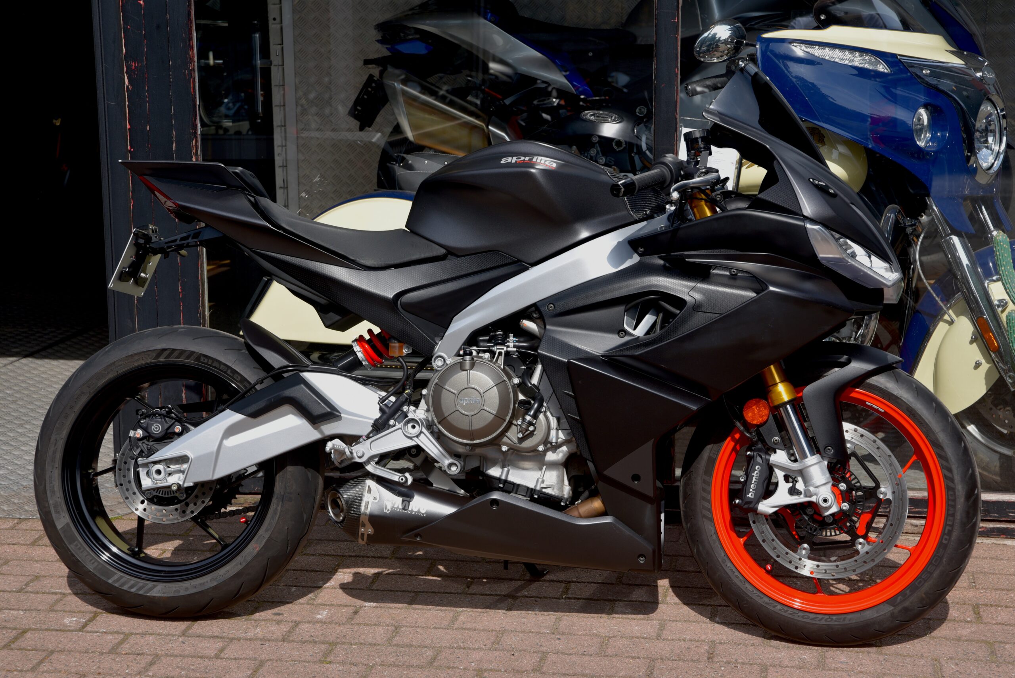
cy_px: 339
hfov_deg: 28.8
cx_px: 508
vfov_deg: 19.5
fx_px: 1974
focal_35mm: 70
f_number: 7.1
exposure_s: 1/200
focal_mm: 70
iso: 100
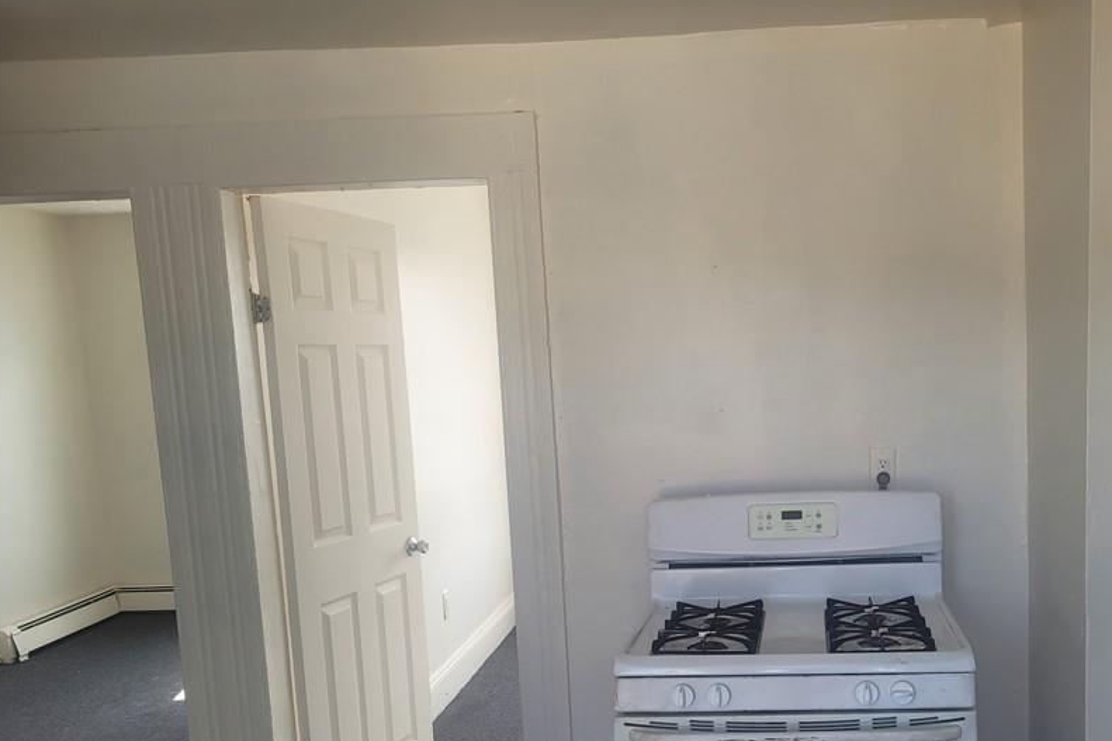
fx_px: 1081
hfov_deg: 53.7
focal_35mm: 35
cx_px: 710
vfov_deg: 37.2
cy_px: 524
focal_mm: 5.4
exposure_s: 1/120
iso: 64
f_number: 1.8
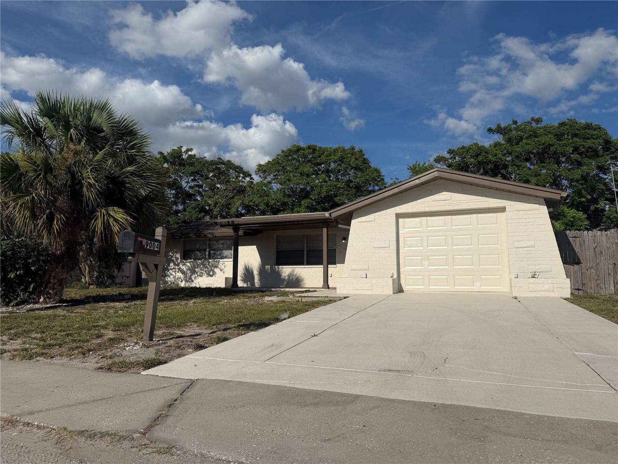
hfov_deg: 71.6
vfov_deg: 56.8
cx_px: 309
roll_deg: +0.2
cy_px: 232
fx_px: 428
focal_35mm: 24
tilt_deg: +6.3
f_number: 1.78
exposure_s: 1/11905
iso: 80
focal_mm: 6.76
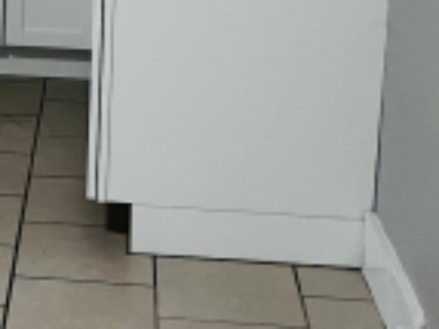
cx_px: -11
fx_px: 1533
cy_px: -111
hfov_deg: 15.9
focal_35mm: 121
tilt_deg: -10.2
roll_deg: -1.0
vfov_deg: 11.9
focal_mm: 5.1
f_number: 1.6
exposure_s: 1/60
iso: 320
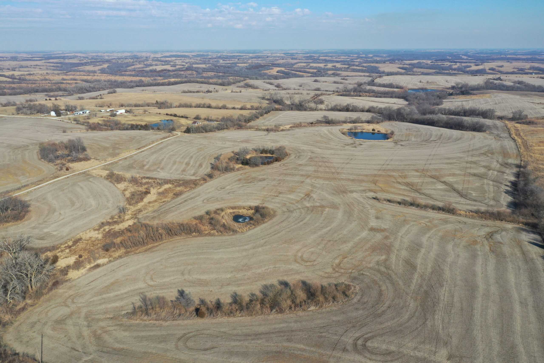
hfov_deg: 65.5
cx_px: 272
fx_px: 423
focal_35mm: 28
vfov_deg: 46.4
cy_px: 182
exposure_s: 1/500
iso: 100
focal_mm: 10.26
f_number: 5.6
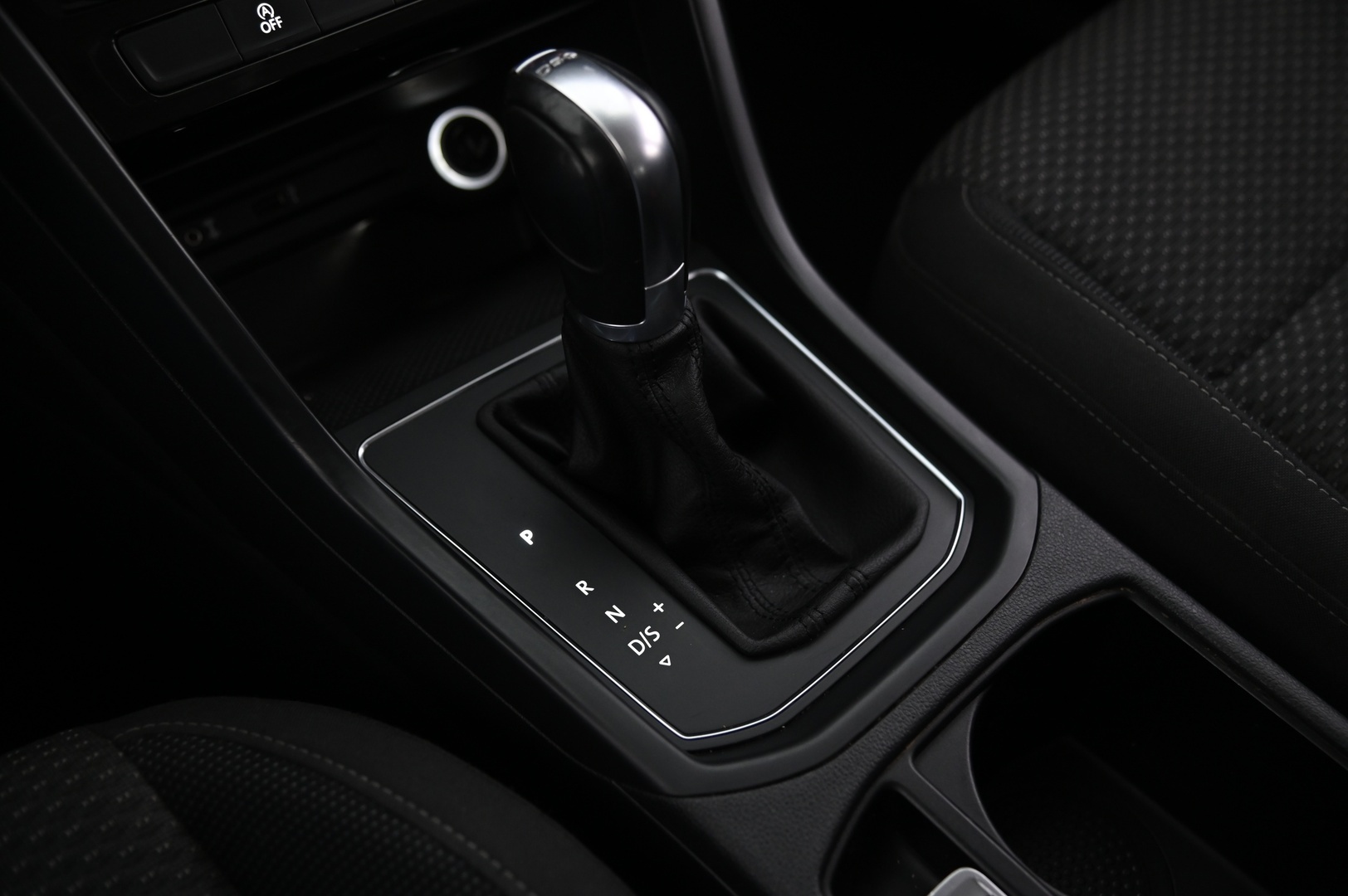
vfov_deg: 33.3
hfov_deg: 48.5
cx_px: 674
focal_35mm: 40
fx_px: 1497
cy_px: 448
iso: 2000
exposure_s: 1/15
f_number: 4
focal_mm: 40
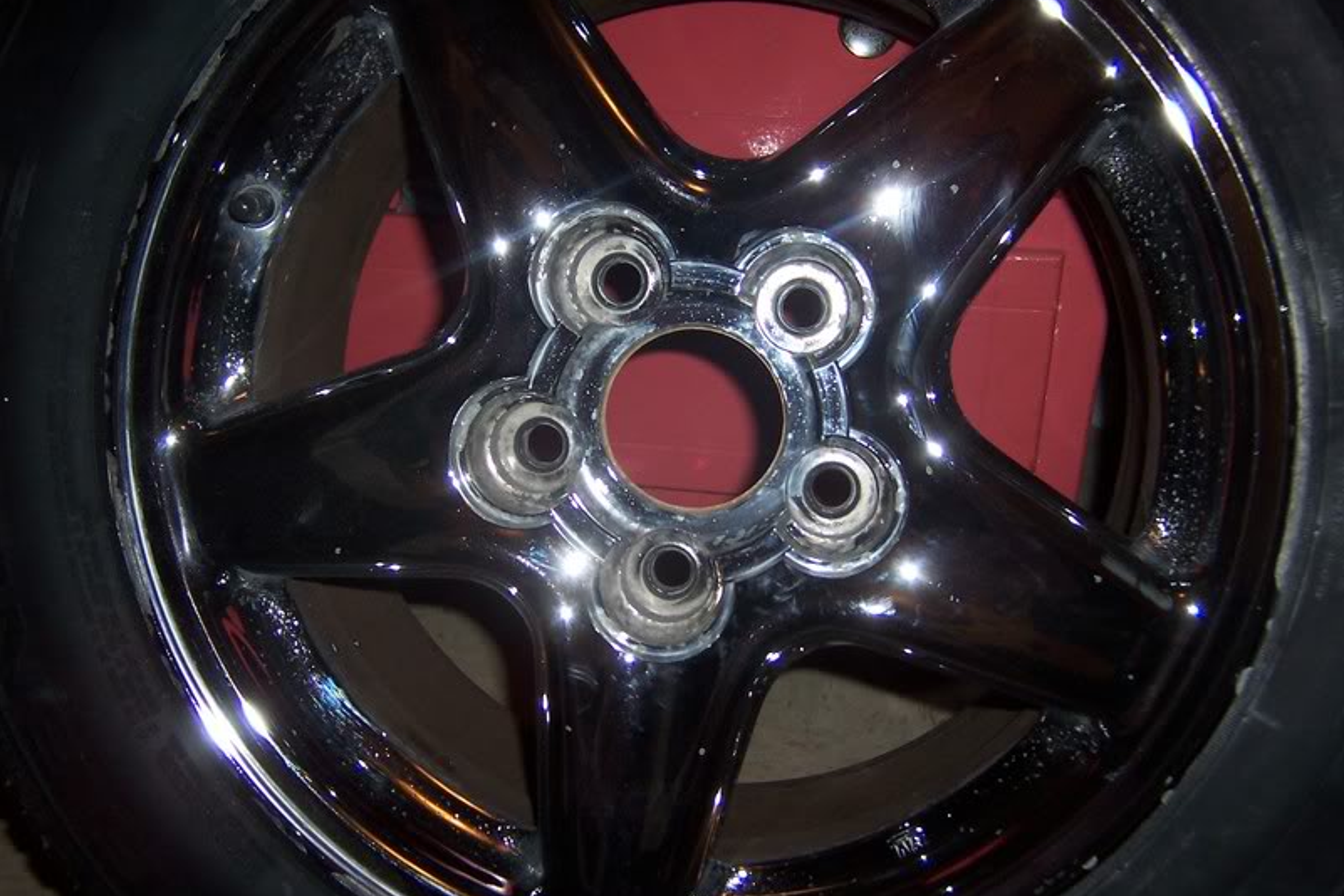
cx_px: 669
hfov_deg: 50.7
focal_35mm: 38
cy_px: 485
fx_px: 1419
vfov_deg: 35.0
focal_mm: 5.6
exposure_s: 1/60
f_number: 2.8
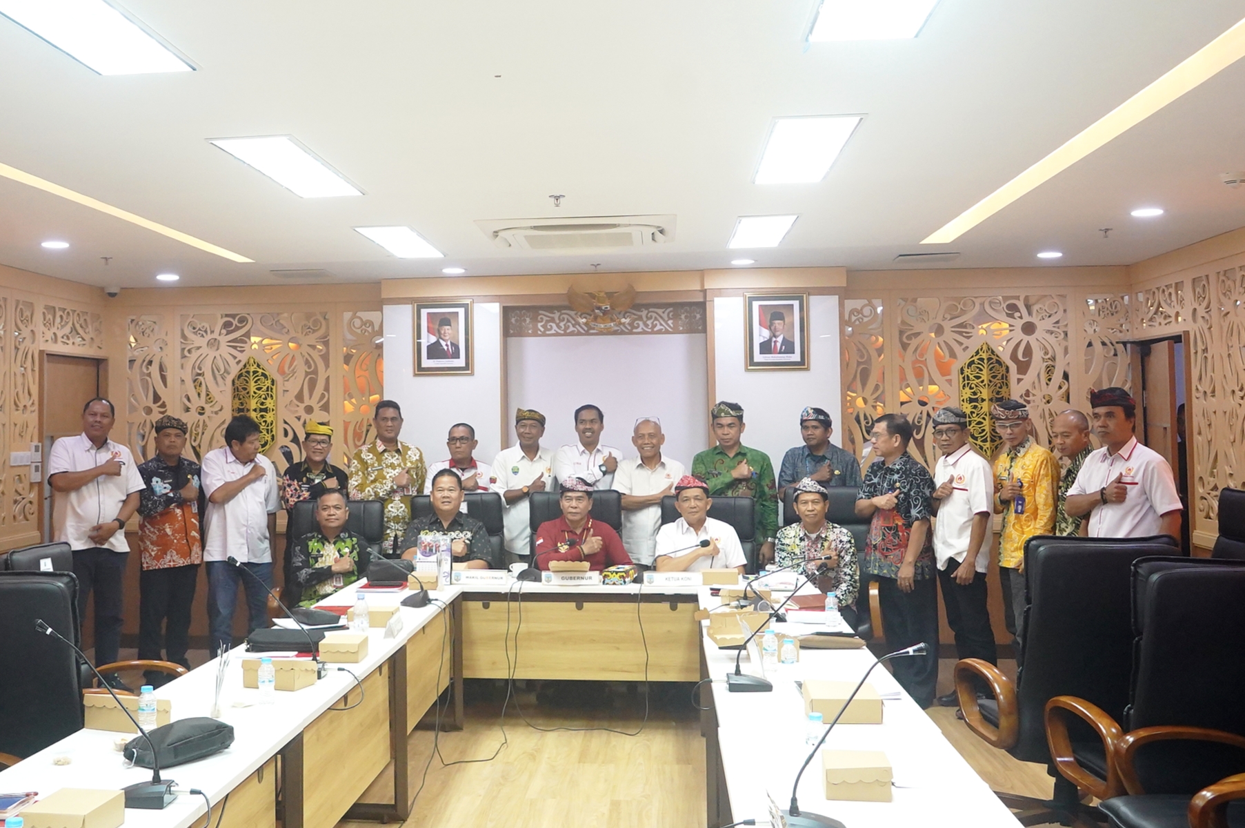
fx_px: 829
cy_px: 414
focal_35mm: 24
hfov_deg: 73.8
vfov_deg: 53.0
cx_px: 622
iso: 4000
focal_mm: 24
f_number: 5
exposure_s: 1/160
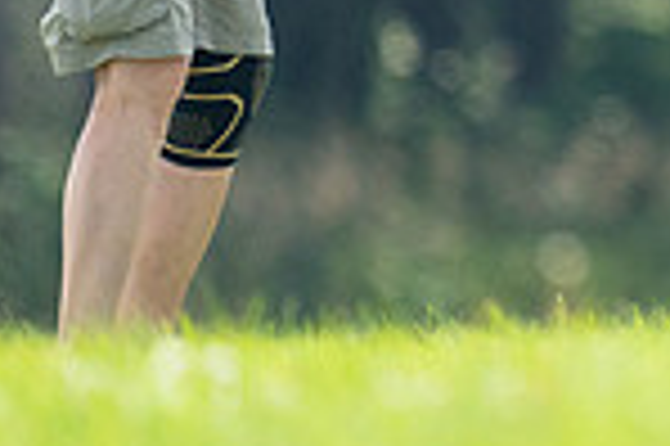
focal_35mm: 2334
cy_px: -237
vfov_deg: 0.6
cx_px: 1039
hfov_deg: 0.9
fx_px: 43390
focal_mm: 600
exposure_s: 1/4000
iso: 3200
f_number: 6.3
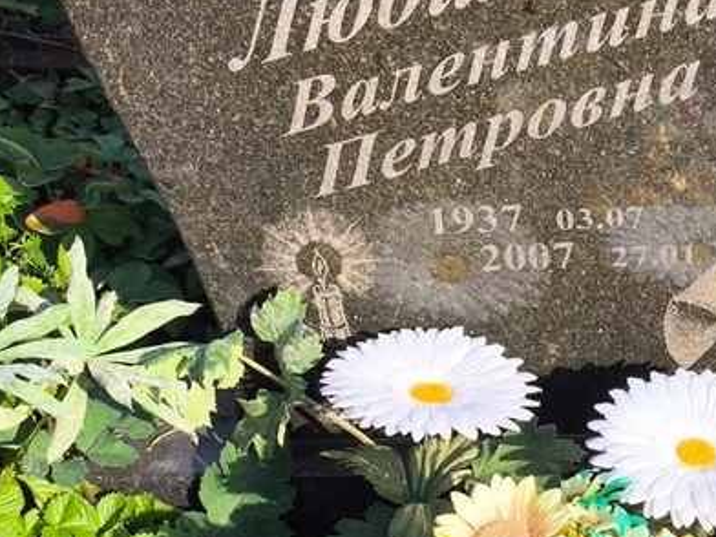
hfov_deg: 19.1
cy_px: 265
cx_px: 538
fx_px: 2110
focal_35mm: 102
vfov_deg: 14.5
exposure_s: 1/1014
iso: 50
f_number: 1.7
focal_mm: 4.71
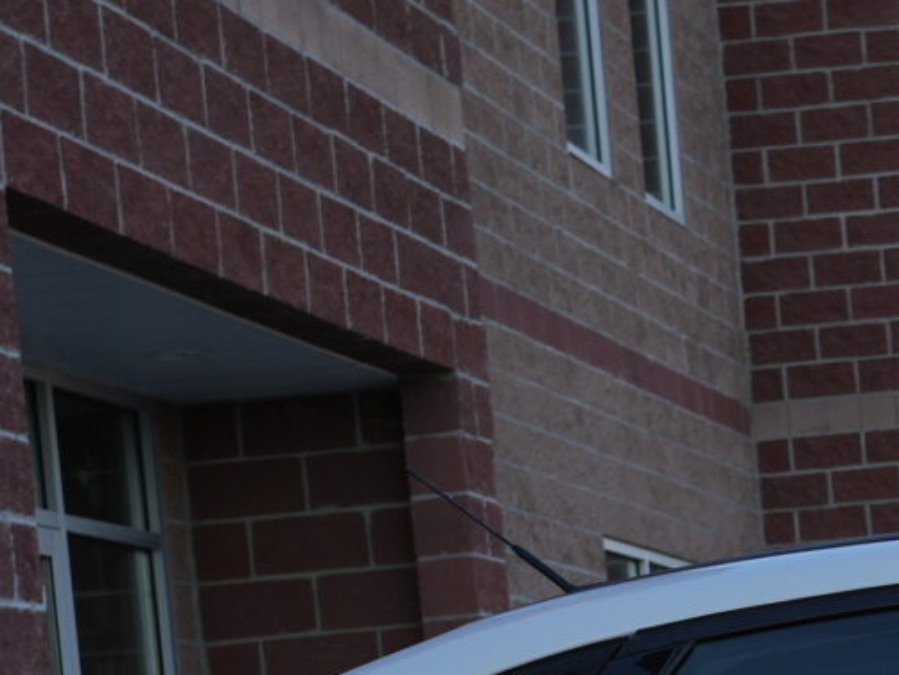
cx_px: 1520
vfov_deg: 8.4
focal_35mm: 172
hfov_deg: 10.9
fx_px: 4468
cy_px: 1074
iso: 125
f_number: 5.6
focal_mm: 35
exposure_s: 1/160
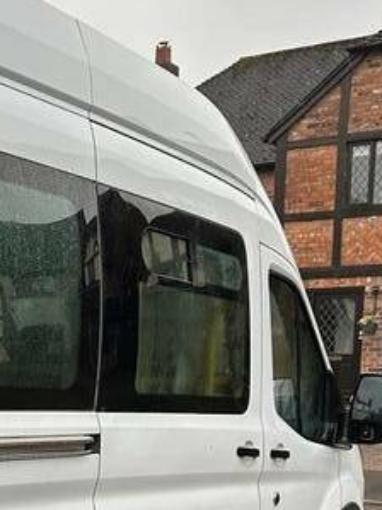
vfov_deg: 25.9
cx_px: -152
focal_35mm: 72
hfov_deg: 18.6
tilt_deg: -7.5
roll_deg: +0.7
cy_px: 486
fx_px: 1060
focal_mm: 6.86
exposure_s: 1/439
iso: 80
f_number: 1.78
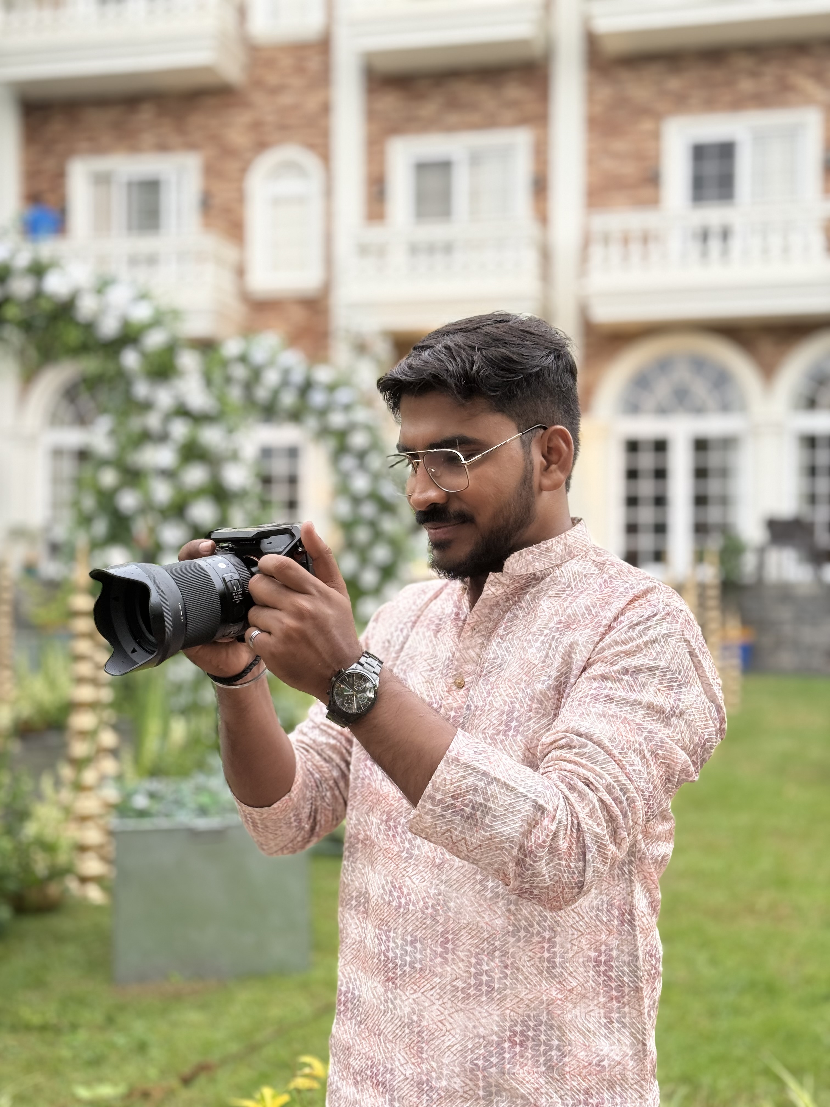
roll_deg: -0.6
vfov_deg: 39.7
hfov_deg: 30.3
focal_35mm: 48
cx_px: 415
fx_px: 1535
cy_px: 554
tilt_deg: +0.7
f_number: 1.78
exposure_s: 1/248
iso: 64
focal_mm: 6.76
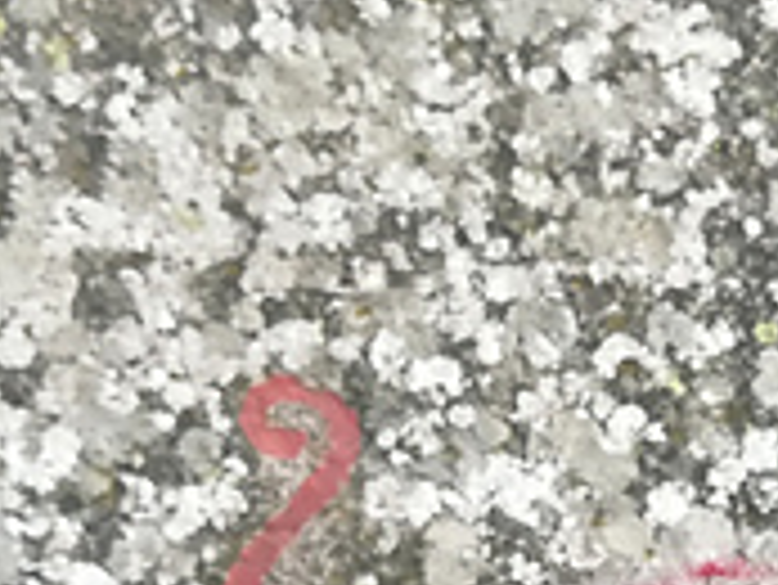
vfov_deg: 15.1
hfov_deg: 19.7
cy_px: 598
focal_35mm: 96
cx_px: 823
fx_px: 2159
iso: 50
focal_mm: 3.83
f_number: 2.2
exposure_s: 1/334
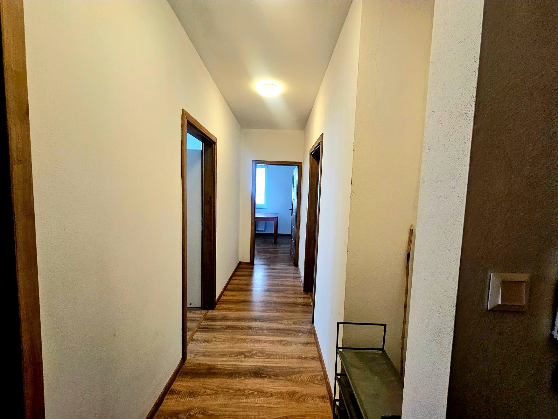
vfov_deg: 89.9
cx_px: 279
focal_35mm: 13
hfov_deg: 106.2
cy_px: 210
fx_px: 210
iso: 160
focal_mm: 2.2
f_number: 2.2
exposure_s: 1/70.9
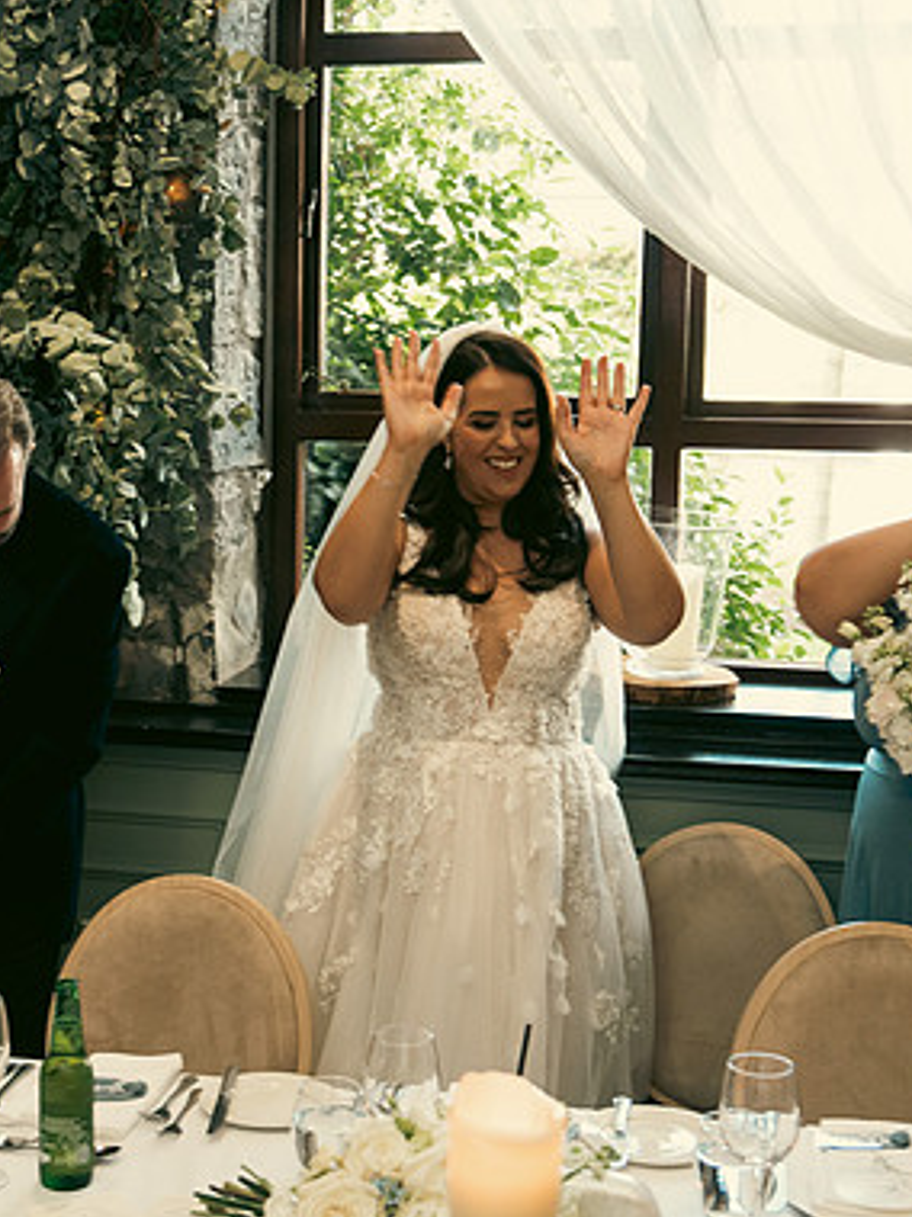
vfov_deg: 36.2
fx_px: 1863
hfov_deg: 27.4
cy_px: 608
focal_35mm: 53
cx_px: 350
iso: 1250
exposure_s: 1/160
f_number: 3.5
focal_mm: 36
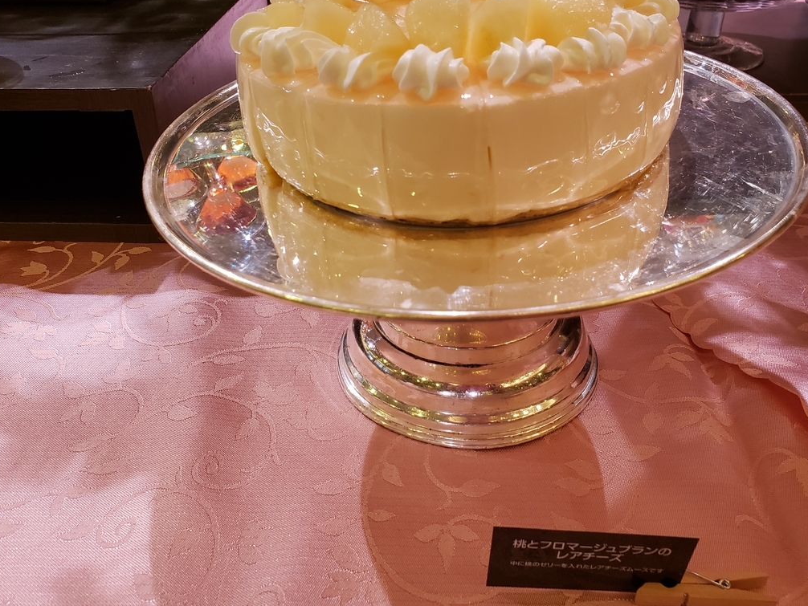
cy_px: 275
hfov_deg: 58.3
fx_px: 724
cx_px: 409
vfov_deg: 45.4
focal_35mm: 31
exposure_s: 1/60
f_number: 2.4
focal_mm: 4.3
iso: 250
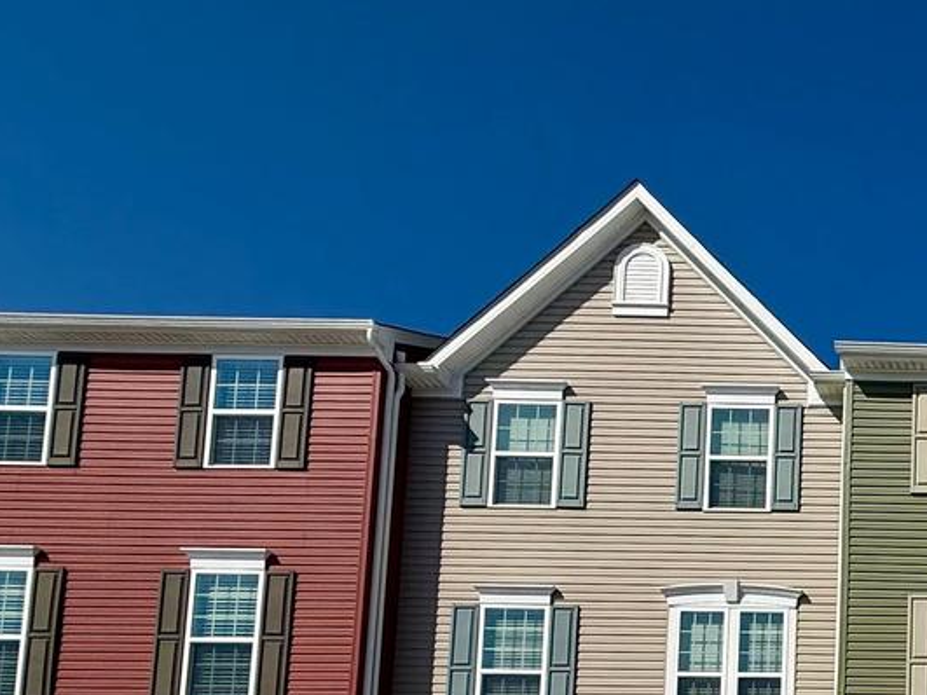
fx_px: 1017
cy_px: 842
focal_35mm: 38
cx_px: 1110
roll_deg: -0.4
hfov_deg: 37.3
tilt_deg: +6.4
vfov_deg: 31.4
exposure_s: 1/6173
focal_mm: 2.22
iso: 50
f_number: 2.2
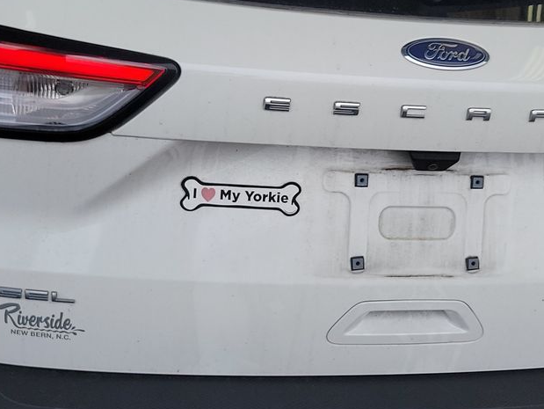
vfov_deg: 23.5
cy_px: 112
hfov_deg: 31.2
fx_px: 975
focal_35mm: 62
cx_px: 300
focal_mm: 6.7
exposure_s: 1/378
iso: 50
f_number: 1.8
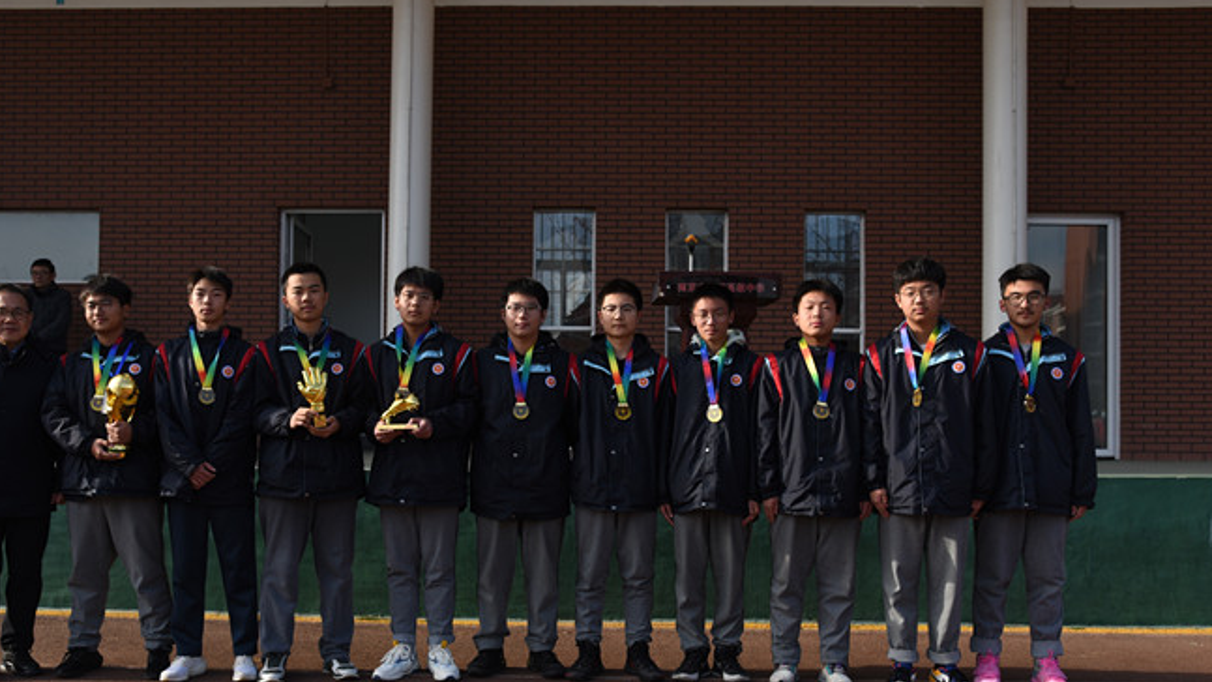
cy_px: 418
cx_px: 545
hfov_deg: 56.5
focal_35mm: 35
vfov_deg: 33.6
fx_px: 1125
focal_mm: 27
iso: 160
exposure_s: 1/500
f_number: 5.6
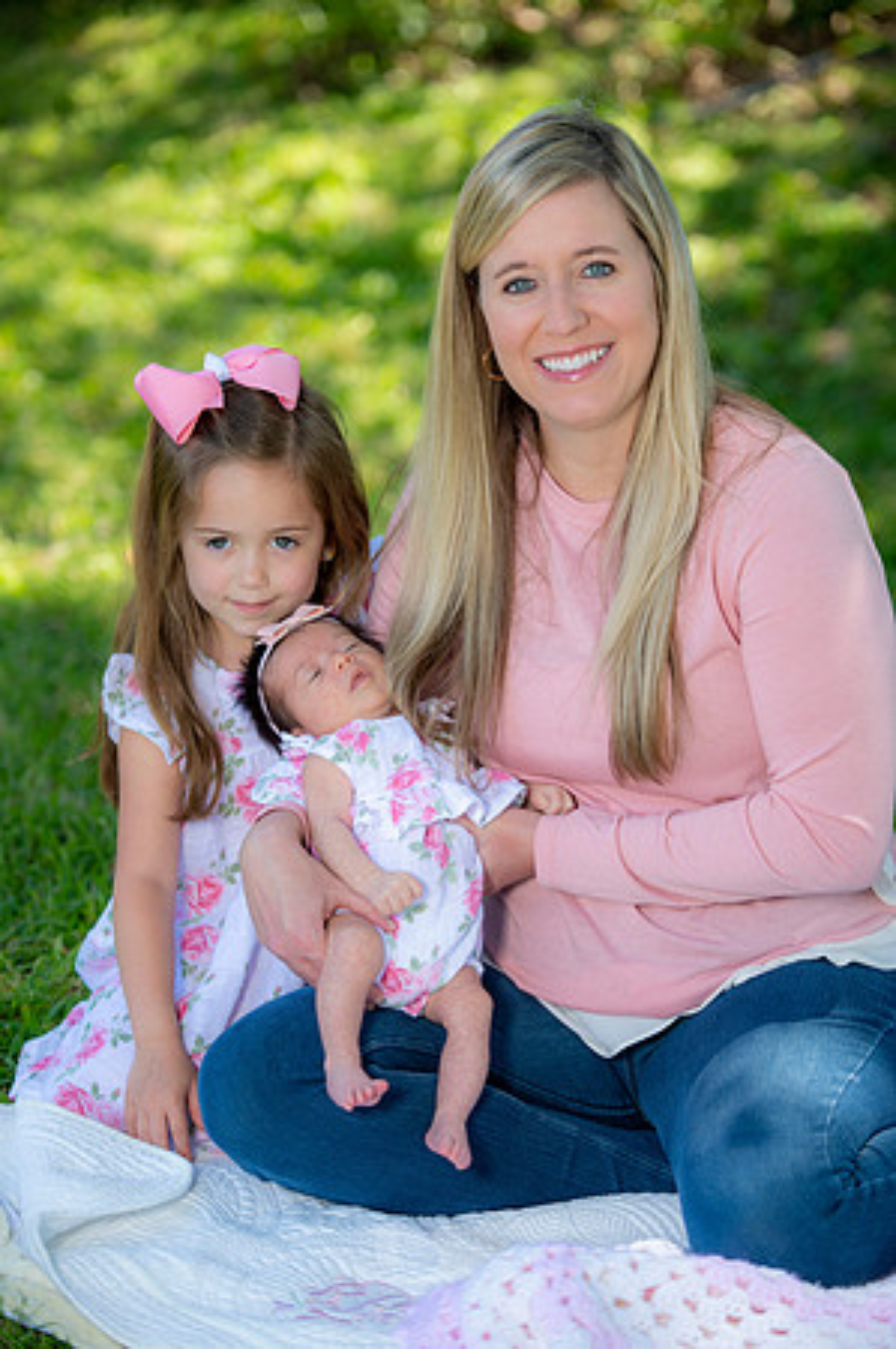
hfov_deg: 11.8
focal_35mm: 116
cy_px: 674
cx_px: 448
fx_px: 4340
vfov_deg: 17.7
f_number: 2.8
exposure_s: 1/250
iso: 100
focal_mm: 116
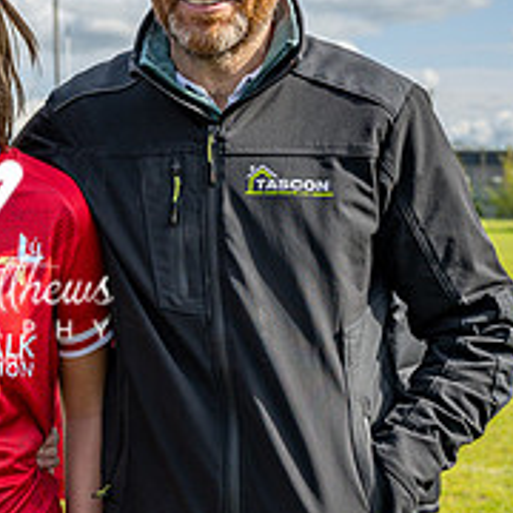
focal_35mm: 92
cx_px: -80
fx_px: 1543
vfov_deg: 18.9
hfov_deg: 18.1
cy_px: 241
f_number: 4
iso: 100
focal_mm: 33.5
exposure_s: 1/800
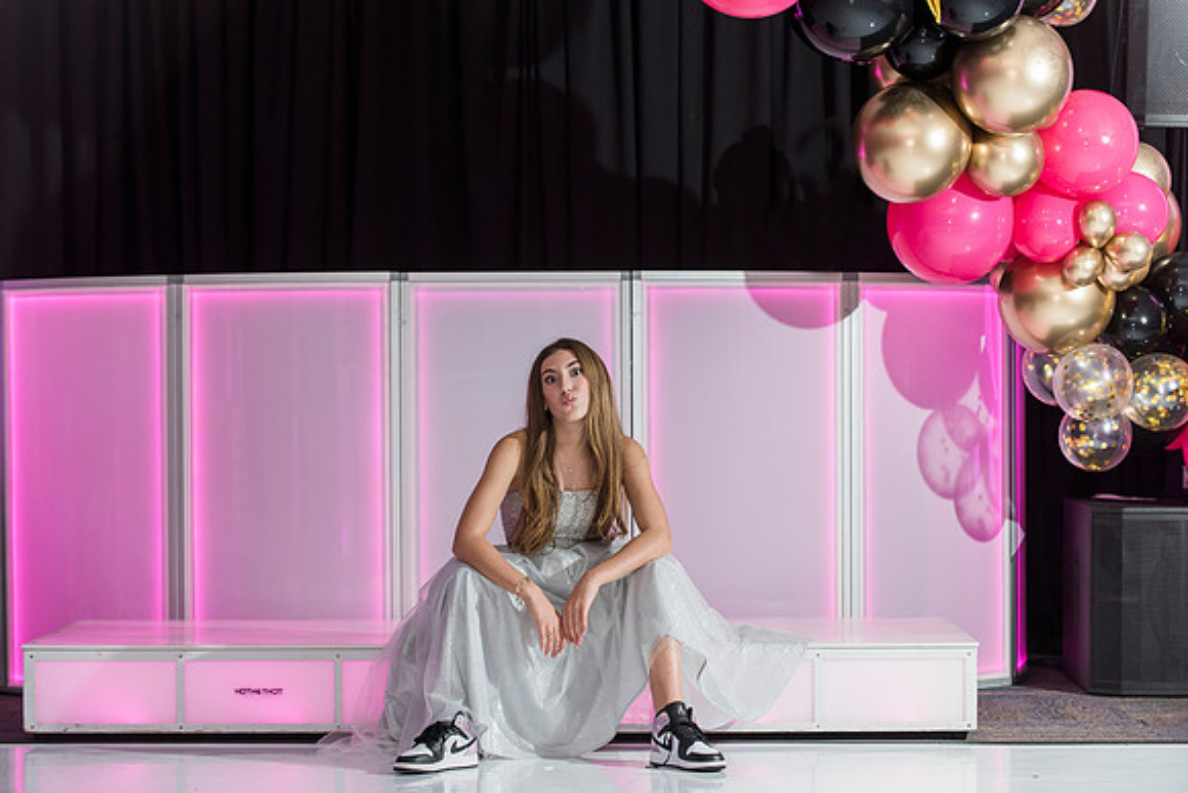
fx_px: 3219
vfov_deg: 14.0
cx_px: 584
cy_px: 398
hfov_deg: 20.9
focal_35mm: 98
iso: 800
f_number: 4
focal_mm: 95
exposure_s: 1/80
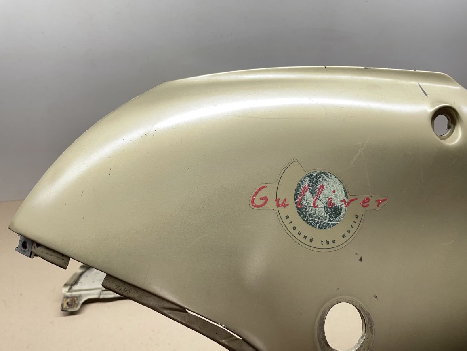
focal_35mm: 27
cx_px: 239
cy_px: 179
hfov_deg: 65.3
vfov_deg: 51.4
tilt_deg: -50.6
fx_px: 364
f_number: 1.6
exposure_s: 1/100
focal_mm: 4.2
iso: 40
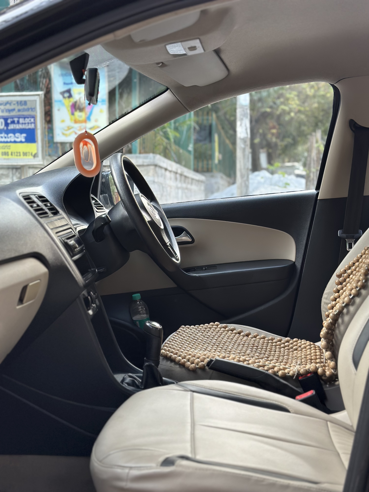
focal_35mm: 48
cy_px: 246
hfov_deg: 30.3
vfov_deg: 39.7
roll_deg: -0.4
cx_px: 184
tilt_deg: -4.0
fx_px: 682
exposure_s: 1/91
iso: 125
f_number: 1.78
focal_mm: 6.86
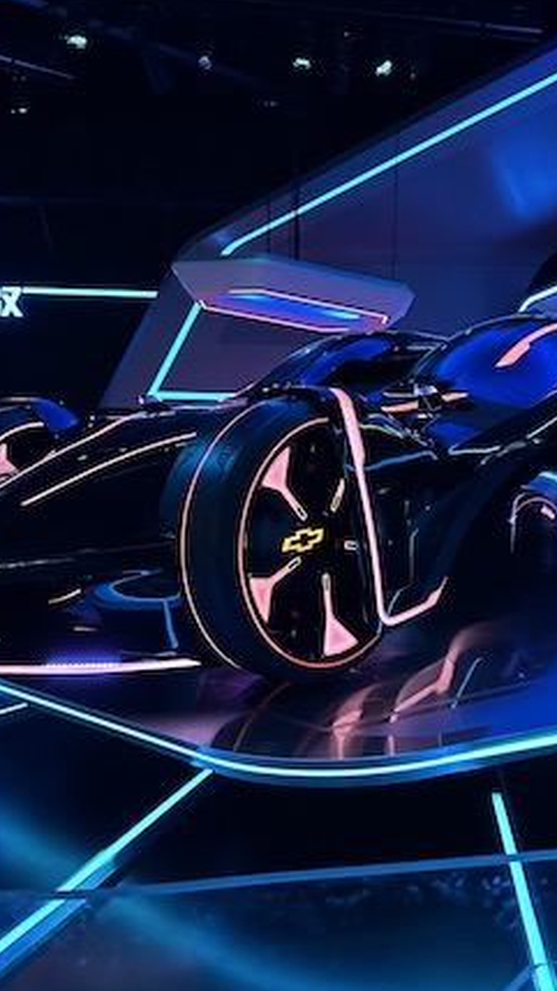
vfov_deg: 51.6
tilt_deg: -5.6
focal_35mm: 39
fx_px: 1025
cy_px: 501
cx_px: 307
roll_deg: +1.8
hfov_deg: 30.4
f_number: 1.78
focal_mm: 6.86
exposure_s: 1/36
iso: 1000
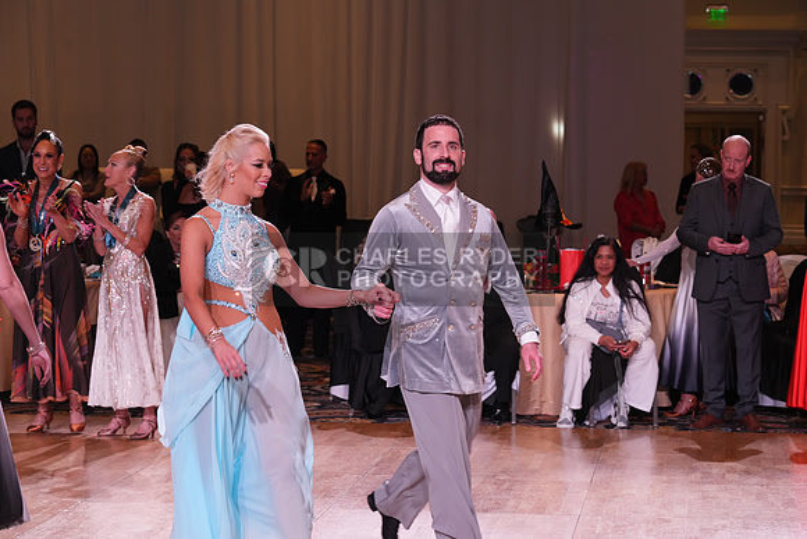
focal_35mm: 105
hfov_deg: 19.5
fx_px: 2354
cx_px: 404
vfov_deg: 13.0
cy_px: 270
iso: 2000
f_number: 7.1
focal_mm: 105
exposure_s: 1/160
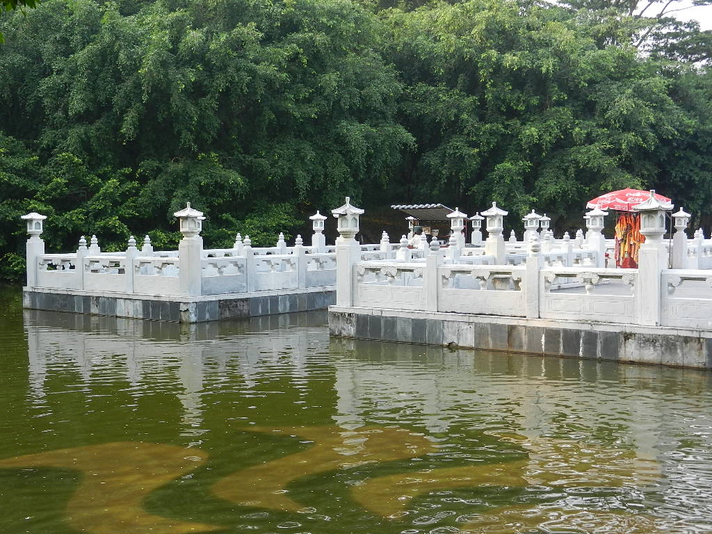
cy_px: 267
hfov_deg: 42.1
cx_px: 356
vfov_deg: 32.2
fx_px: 926
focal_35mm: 45
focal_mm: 8.2
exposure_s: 1/160
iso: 160
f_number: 4.2
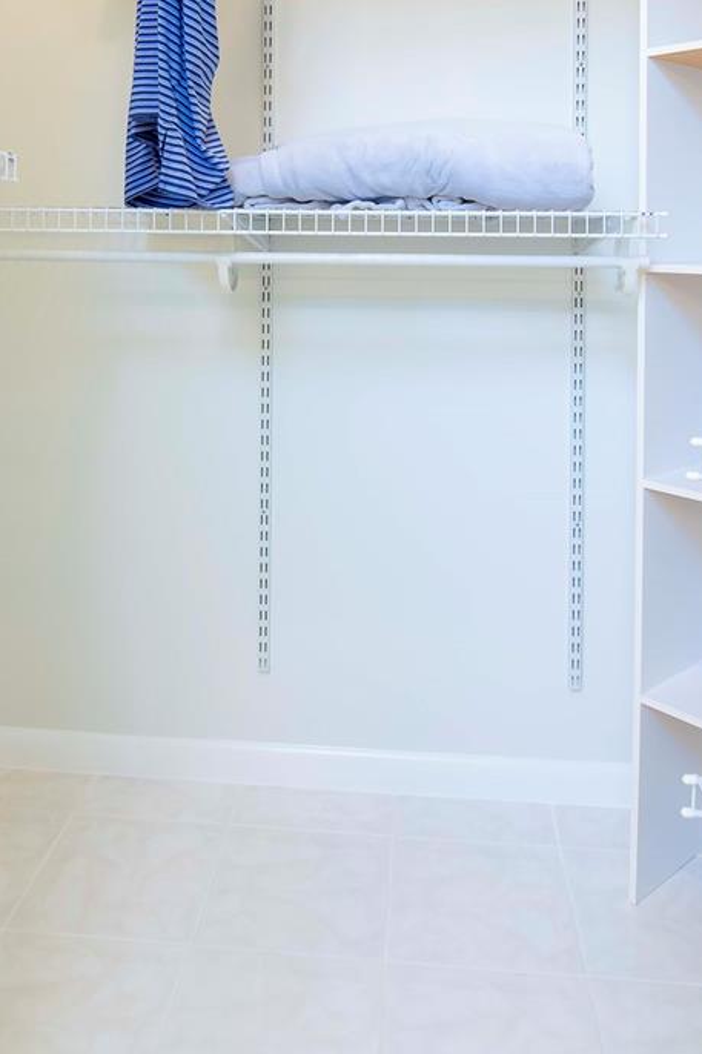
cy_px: 281
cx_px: 257
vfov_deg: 60.8
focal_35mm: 29
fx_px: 845
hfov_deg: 44.7
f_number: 8
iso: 800
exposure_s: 1/15
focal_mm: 11
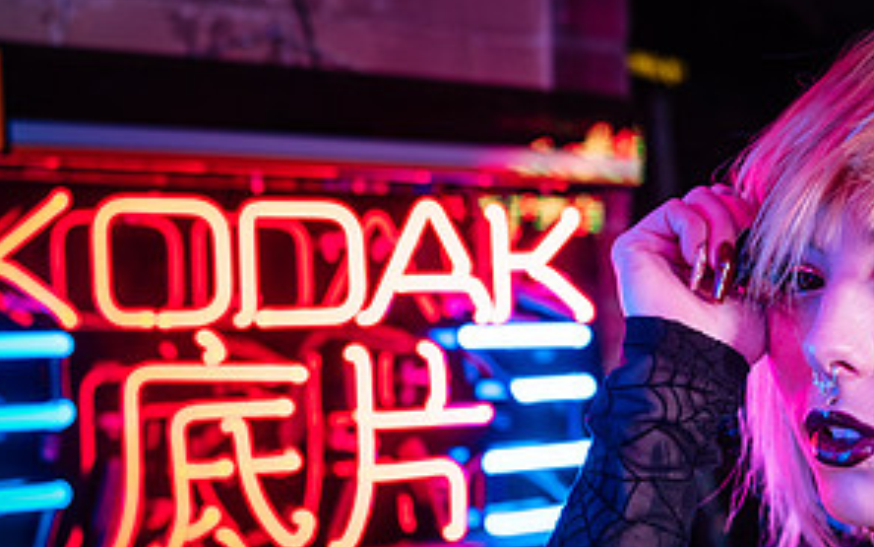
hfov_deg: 28.8
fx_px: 1691
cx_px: 574
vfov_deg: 18.3
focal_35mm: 71
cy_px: 397
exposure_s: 1/80
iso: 200
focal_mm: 31
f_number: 2.8
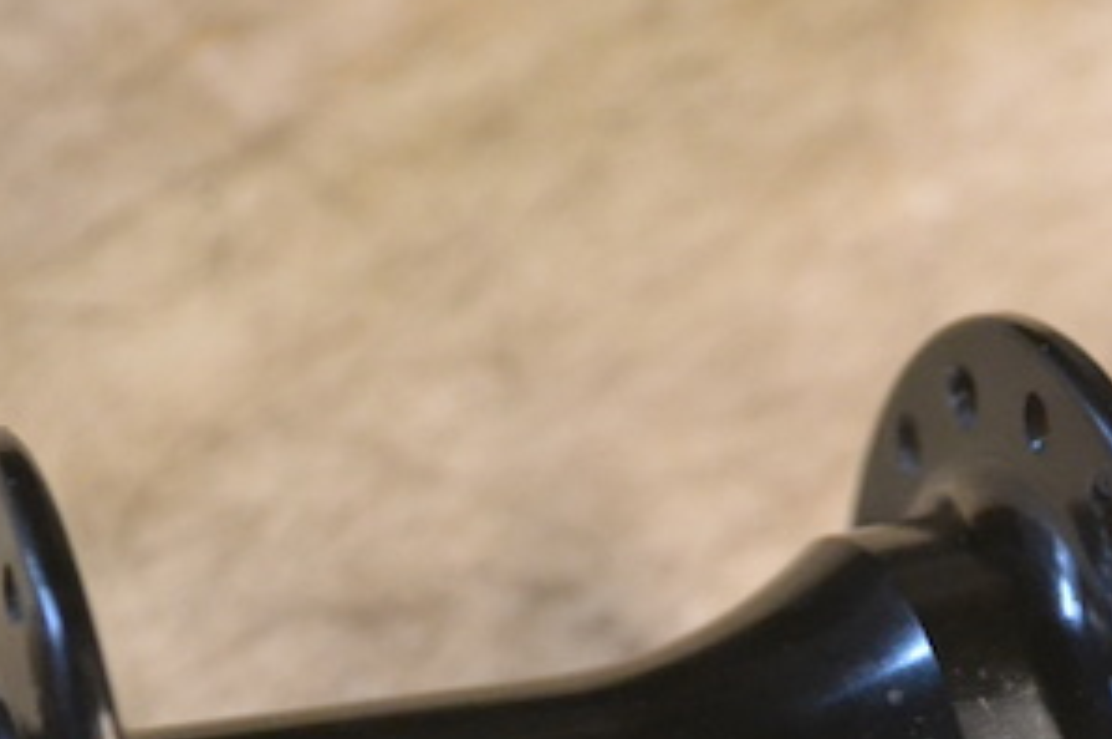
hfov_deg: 14.2
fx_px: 4474
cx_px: 515
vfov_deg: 9.3
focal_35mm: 145
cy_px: 834
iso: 3200
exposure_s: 1/60
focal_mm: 36
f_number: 5
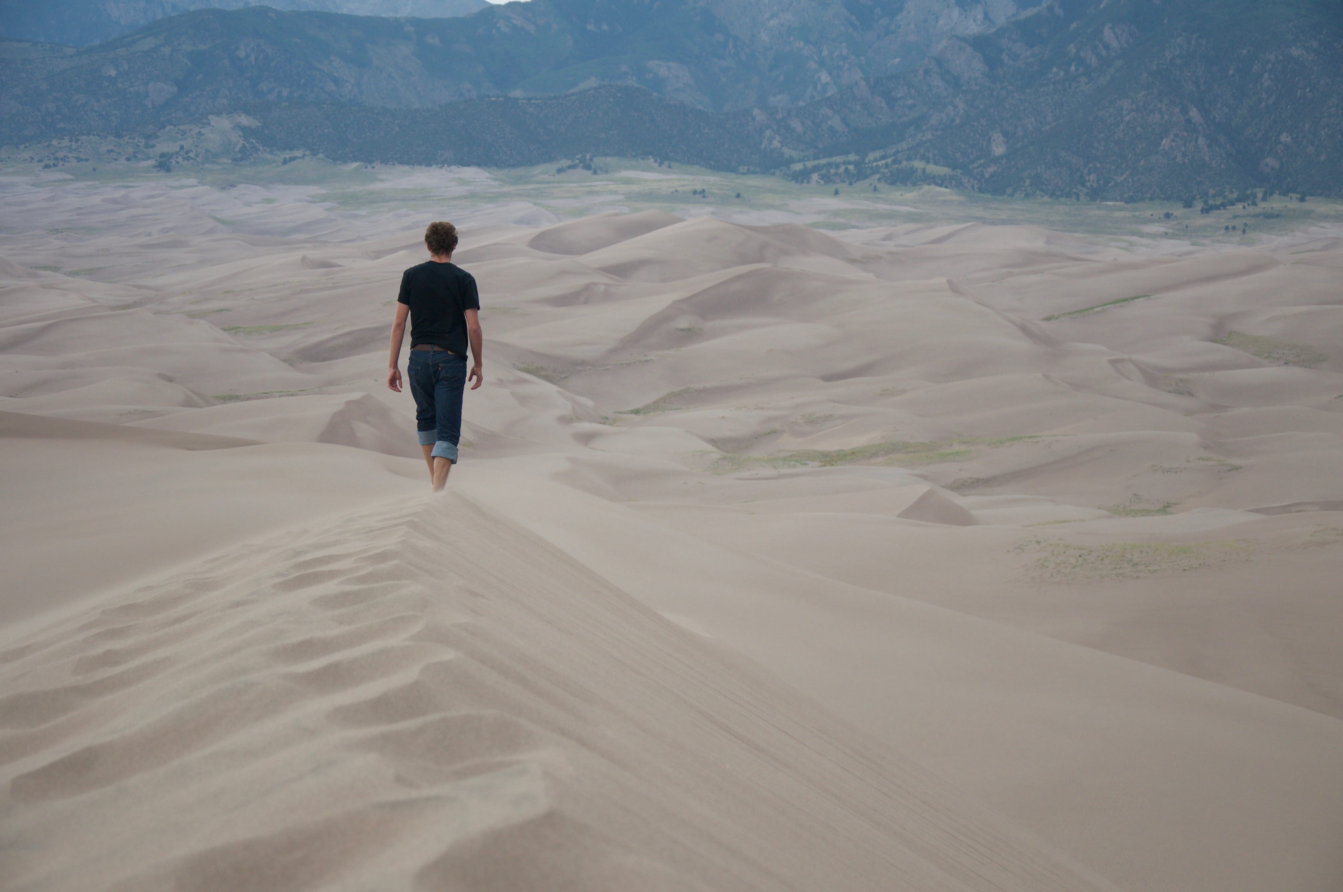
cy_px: 446
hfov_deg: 27.0
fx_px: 2794
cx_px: 672
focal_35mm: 75
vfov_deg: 18.1
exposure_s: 1/250
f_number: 5
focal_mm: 50
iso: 400
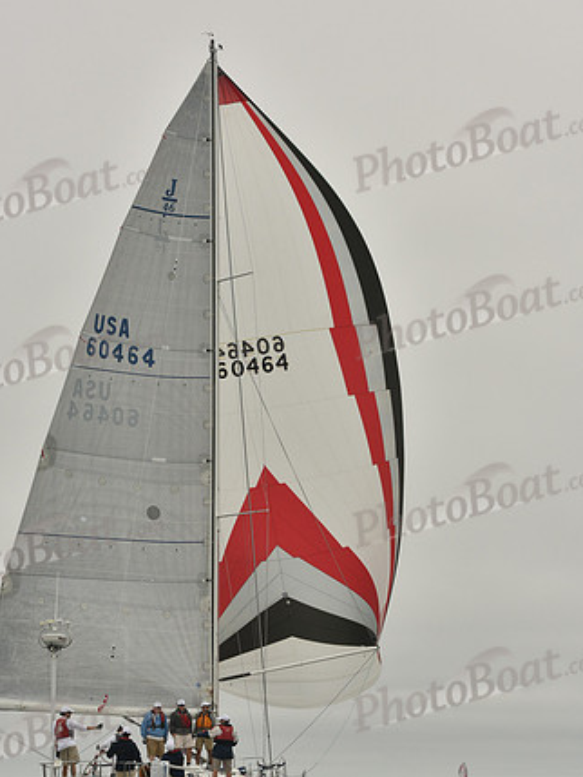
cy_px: 433
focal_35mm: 91
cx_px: 260
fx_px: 2042
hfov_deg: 16.2
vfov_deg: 21.5
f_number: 11
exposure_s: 1/800
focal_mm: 70
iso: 320
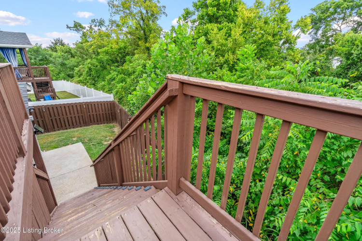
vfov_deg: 77.3
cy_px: 120
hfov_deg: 100.4
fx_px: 151
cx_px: 181
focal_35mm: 15
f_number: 8
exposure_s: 1/25
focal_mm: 10
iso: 400
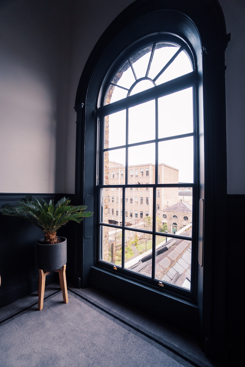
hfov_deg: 77.3
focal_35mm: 15
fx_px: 153
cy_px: 184
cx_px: 122
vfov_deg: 100.4
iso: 250
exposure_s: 1/125
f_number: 4
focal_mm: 10
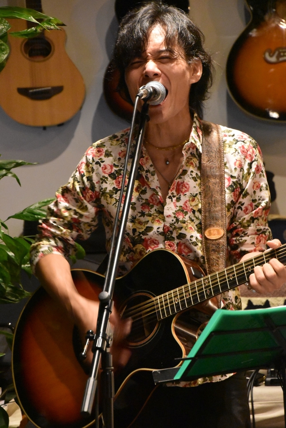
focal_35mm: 150
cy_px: 214
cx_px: 143
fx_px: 1784
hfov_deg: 9.2
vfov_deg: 13.7
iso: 8000
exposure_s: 1/60
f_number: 5.6
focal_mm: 100
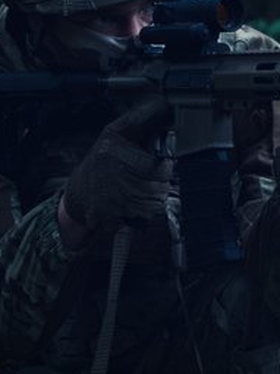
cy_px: 70
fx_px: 1738
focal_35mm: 161
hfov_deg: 9.2
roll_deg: +1.3
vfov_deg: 12.2
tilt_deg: -1.3
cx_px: 201
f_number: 2.8
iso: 250
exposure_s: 1/103
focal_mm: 9
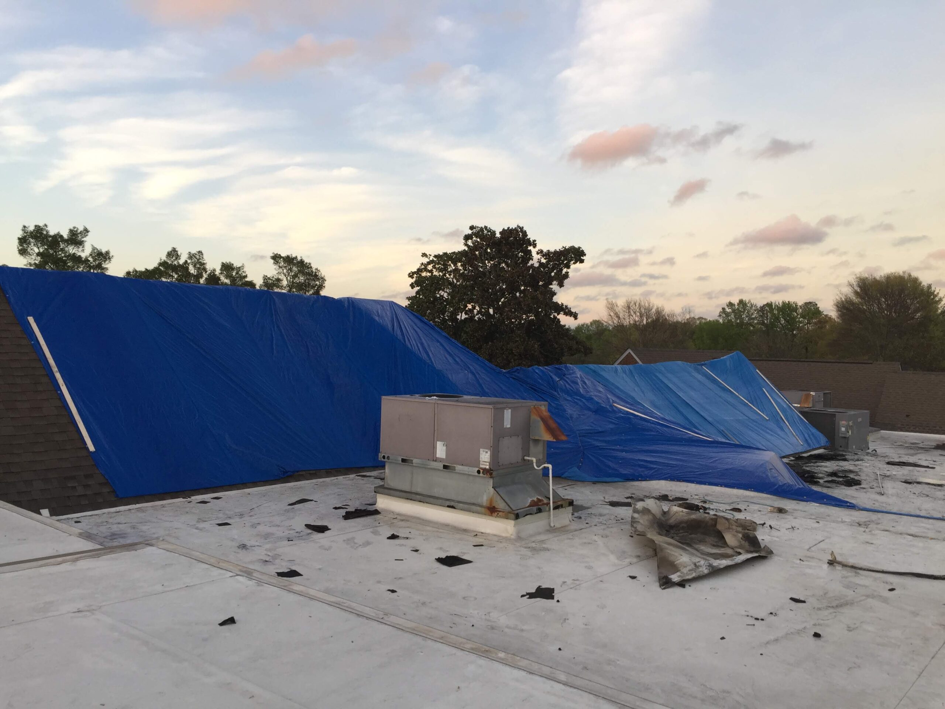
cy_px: 354
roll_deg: -1.5
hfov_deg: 61.7
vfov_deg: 48.2
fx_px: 792
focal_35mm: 29
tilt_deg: +1.1
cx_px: 472
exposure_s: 1/143
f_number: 2.2
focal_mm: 4.15
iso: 32
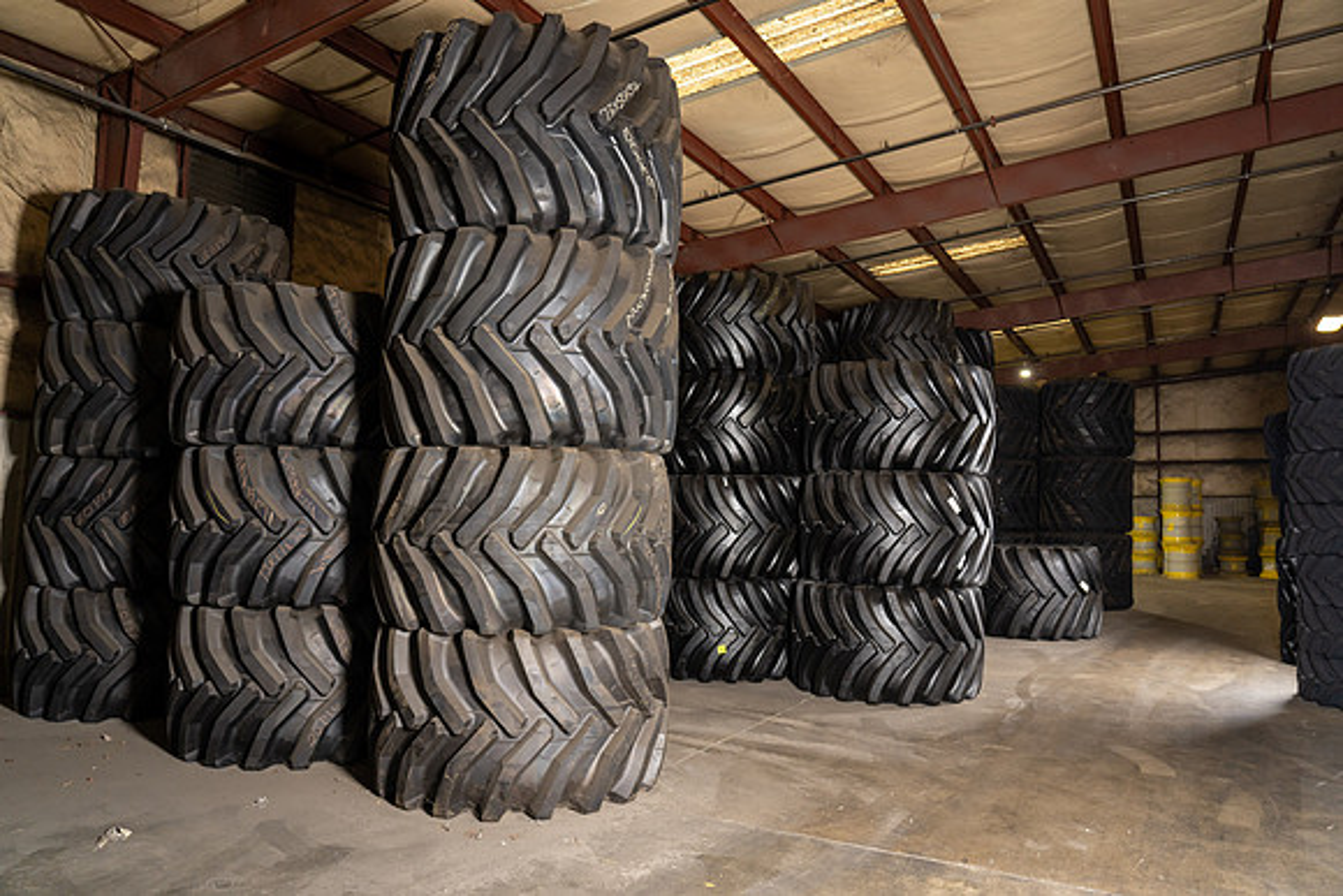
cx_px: 672
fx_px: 896
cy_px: 448
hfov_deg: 73.7
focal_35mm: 24
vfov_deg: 53.2
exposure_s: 1/60
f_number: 4
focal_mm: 24
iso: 1000
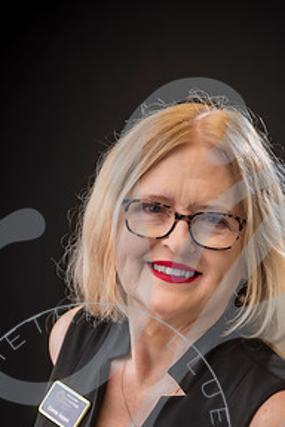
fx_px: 1152
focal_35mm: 97
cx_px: 160
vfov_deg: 20.8
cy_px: 328
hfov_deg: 14.1
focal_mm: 62
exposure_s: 1/160
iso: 100
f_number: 2.8
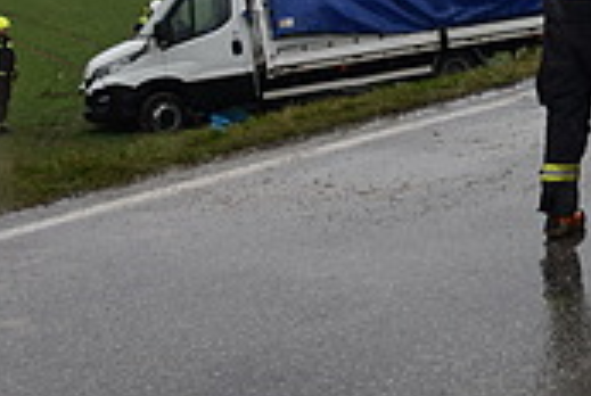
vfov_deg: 15.3
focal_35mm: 86
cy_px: -77
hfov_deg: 21.2
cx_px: 774
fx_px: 1420
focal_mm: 21
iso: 400
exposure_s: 1/160
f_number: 6.3
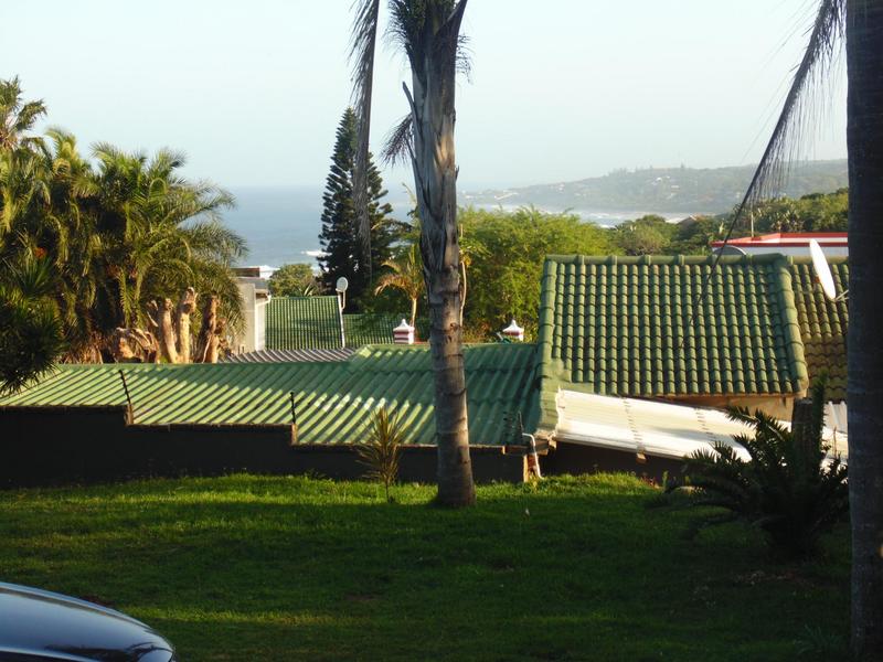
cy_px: 331
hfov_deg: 24.7
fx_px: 2015
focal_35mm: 79
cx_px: 442
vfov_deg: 18.7
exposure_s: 1/160
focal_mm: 14.1
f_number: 4.3
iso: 80
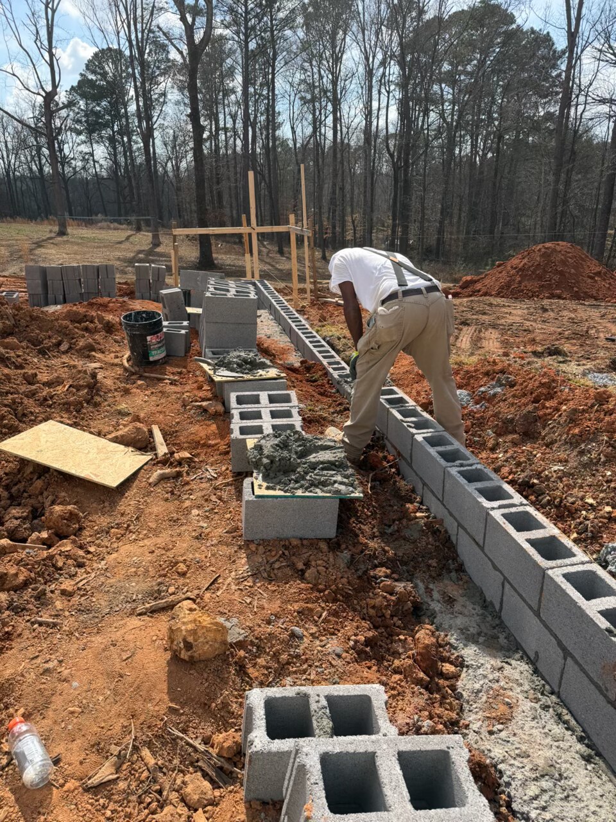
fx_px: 569
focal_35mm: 24
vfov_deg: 71.6
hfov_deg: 56.8
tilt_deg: -20.7
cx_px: 308
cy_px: 411
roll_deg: +0.4
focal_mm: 6.76
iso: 100
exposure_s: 1/4405
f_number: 1.78
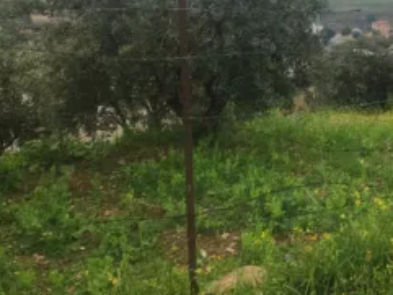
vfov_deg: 23.5
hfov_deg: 28.4
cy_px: 41
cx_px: 447
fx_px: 693
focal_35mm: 61
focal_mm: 5.4
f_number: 1.8
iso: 20
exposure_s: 1/841
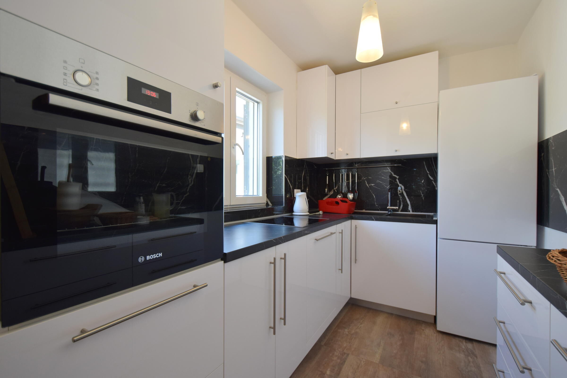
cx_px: 284
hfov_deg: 100.4
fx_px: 236
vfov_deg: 77.3
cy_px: 189
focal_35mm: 15
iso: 400
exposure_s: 1/80
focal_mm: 10
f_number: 4
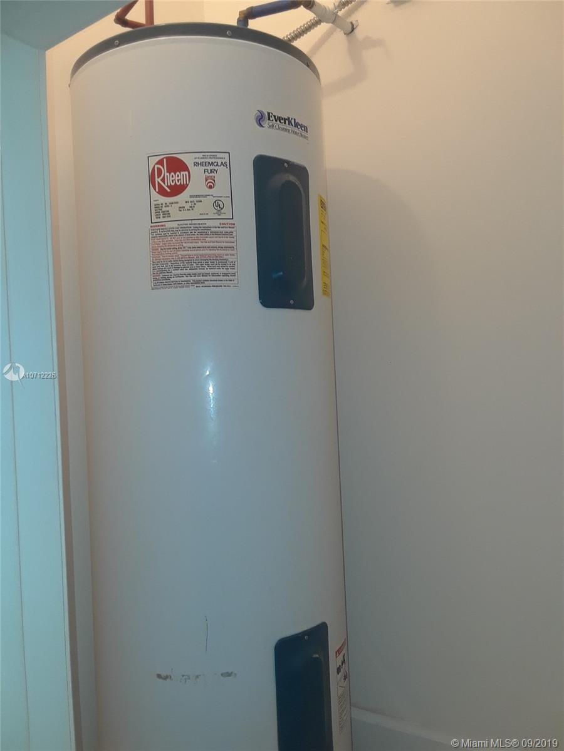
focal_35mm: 30
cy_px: 376
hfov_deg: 46.8
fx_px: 652
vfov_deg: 60.0
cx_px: 282
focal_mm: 2.47
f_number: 1.9
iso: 50
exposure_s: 1/50
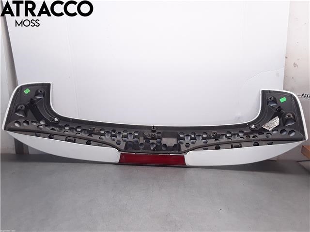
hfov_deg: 63.4
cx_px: 155
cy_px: 116
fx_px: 251
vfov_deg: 49.7
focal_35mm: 28
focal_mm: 2.91
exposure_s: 1/172
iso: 100
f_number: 1.9
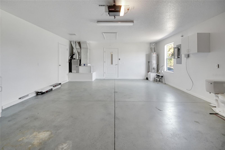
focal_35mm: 15
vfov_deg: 77.3
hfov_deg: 100.4
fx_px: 94
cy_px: 75
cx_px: 112
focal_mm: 10
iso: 500
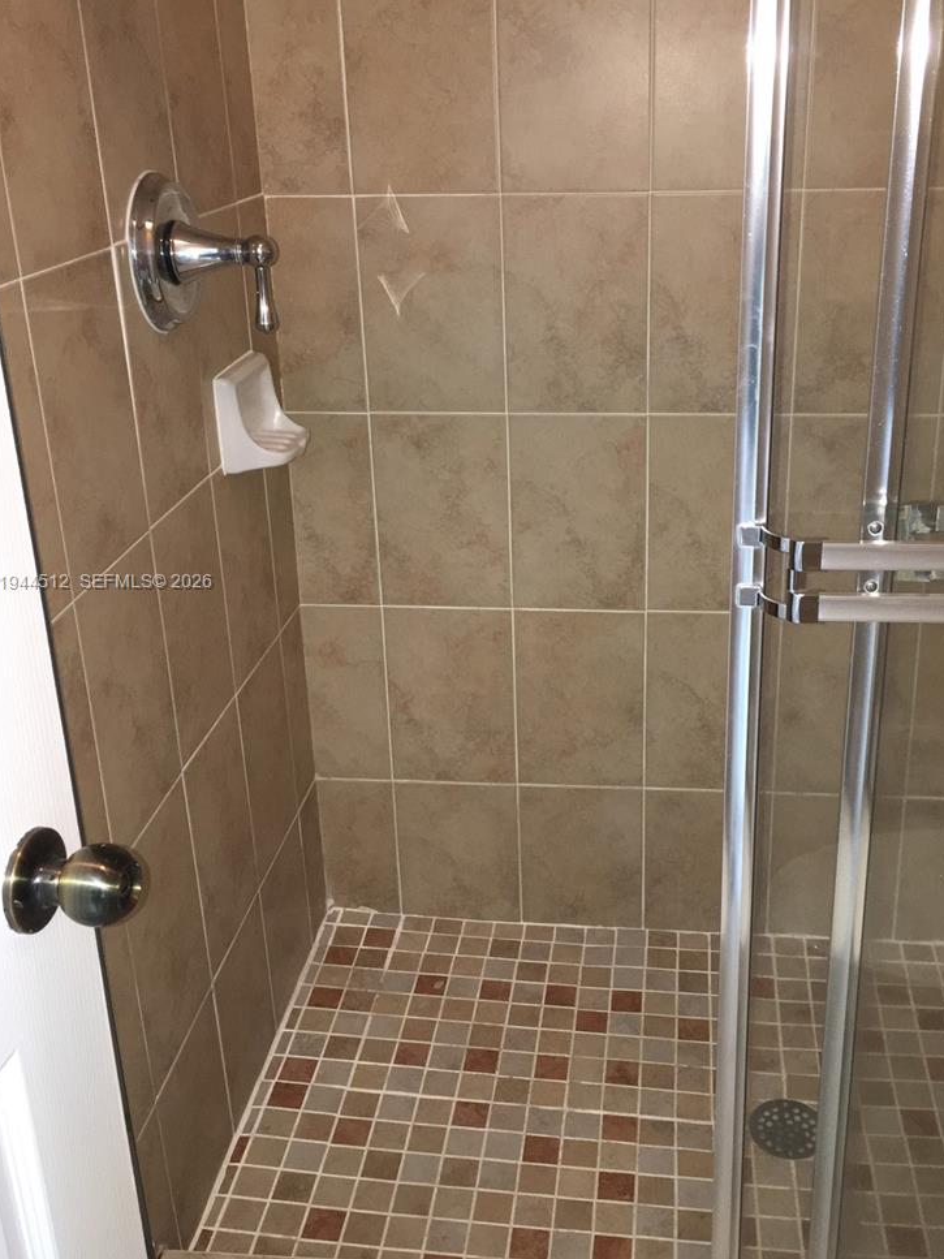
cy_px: 583
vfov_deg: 51.3
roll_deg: +1.2
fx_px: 1309
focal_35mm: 36
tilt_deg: -20.4
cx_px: 557
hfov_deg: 39.5
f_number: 2.2
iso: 80
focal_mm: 4.15
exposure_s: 1/16
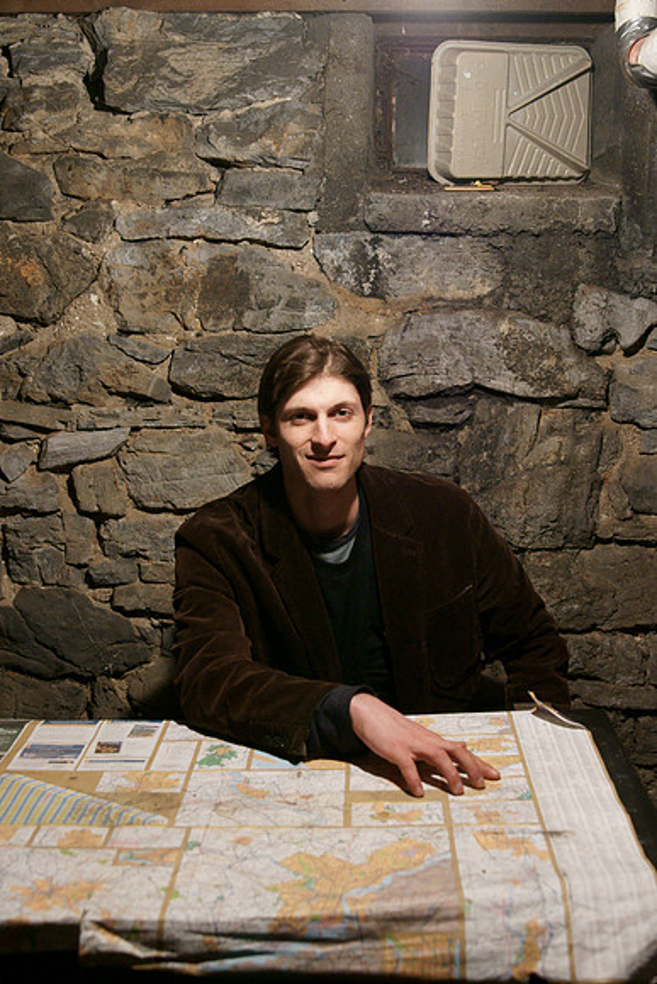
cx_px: 328
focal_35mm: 45
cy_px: 492
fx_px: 1231
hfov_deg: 29.9
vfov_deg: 43.6
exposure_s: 1/25
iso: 1600
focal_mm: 30
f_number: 3.2
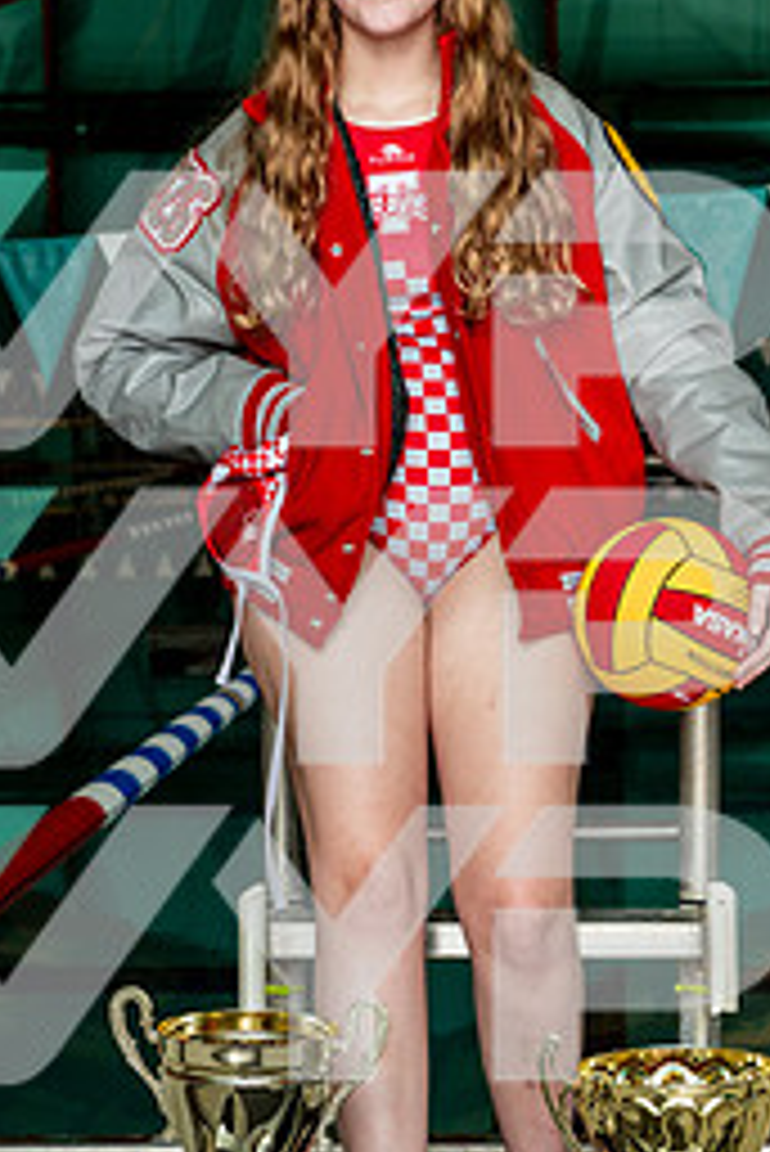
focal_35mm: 102
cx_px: 450
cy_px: 630
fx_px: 3268
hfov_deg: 13.4
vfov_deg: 20.0
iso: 800
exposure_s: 1/200
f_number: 7.1
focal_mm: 58
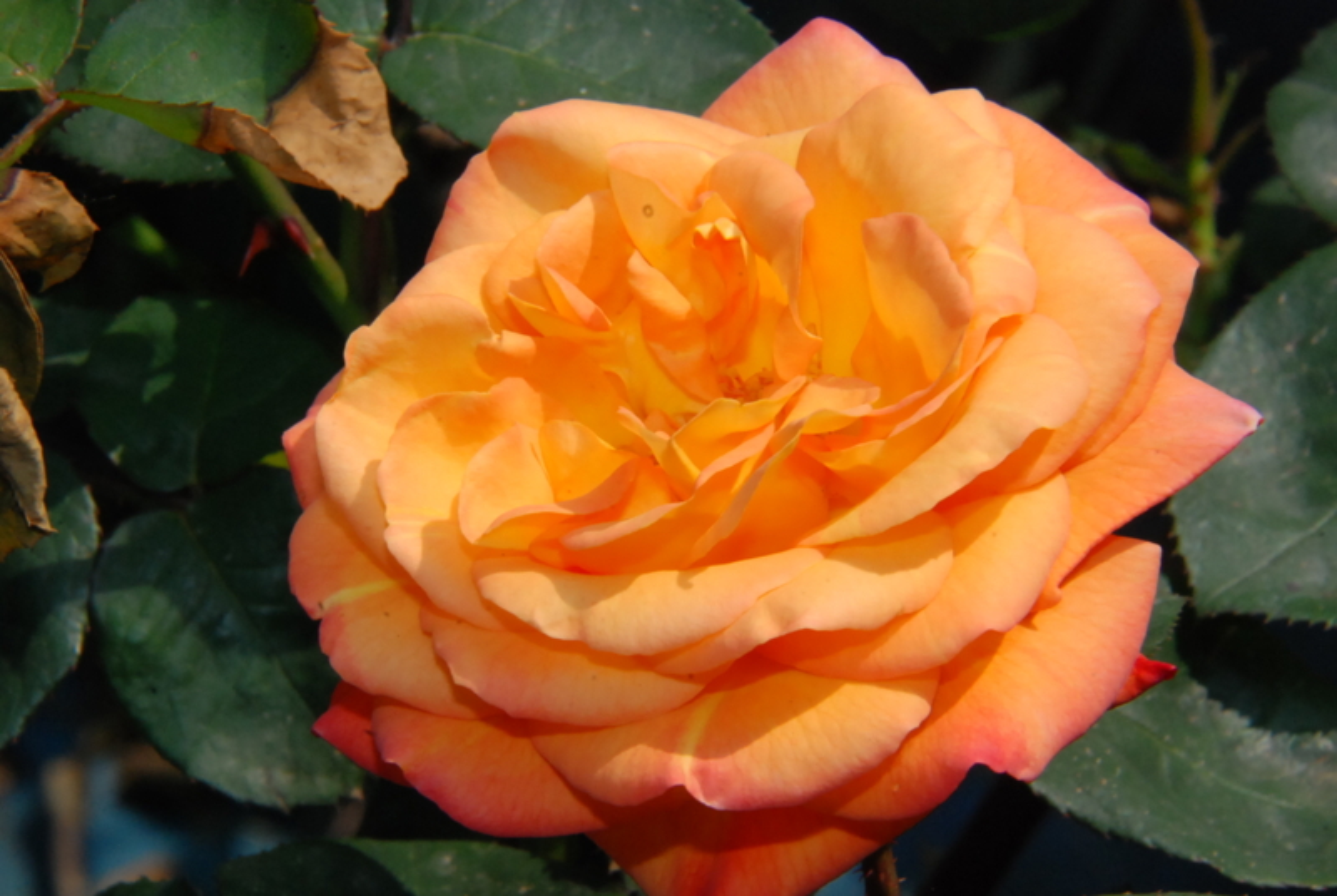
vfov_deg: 3.4
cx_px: 668
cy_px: 448
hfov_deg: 5.1
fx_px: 15063
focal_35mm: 405
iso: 800
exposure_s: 1/200
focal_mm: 270
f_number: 32
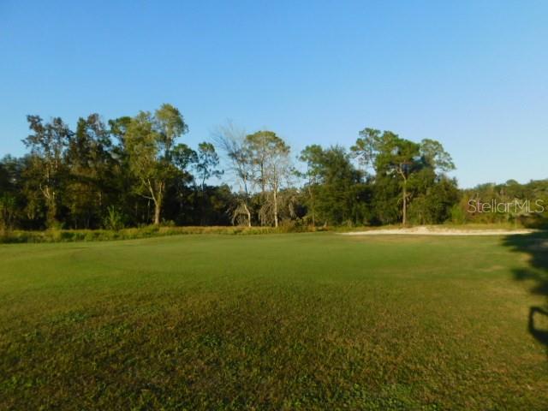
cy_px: 206
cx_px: 274
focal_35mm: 23
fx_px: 364
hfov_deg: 73.9
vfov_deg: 58.9
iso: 125
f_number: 3
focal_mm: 4
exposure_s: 1/1000
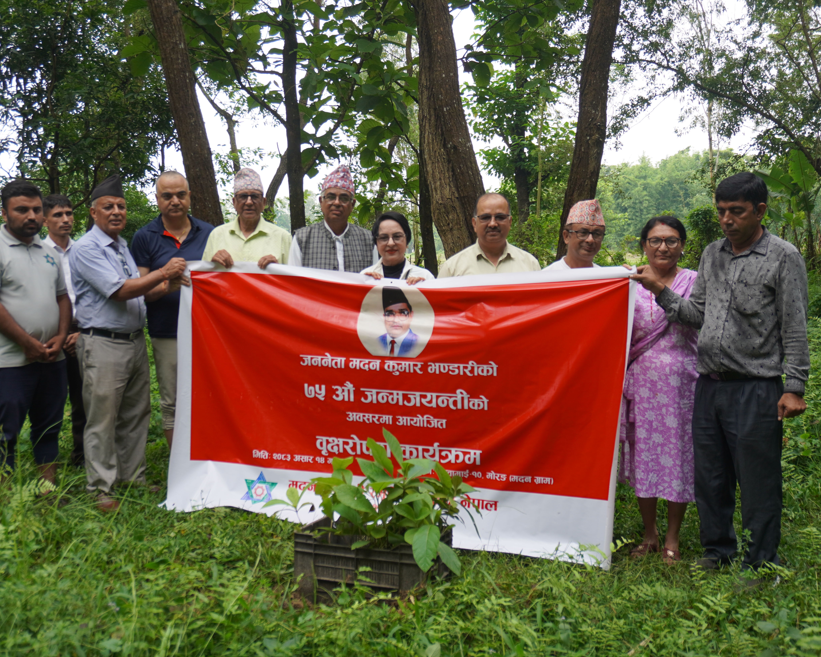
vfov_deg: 39.2
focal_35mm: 38
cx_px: 376
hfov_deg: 47.9
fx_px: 923
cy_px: 331
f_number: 4
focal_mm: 22
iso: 100
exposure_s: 1/160
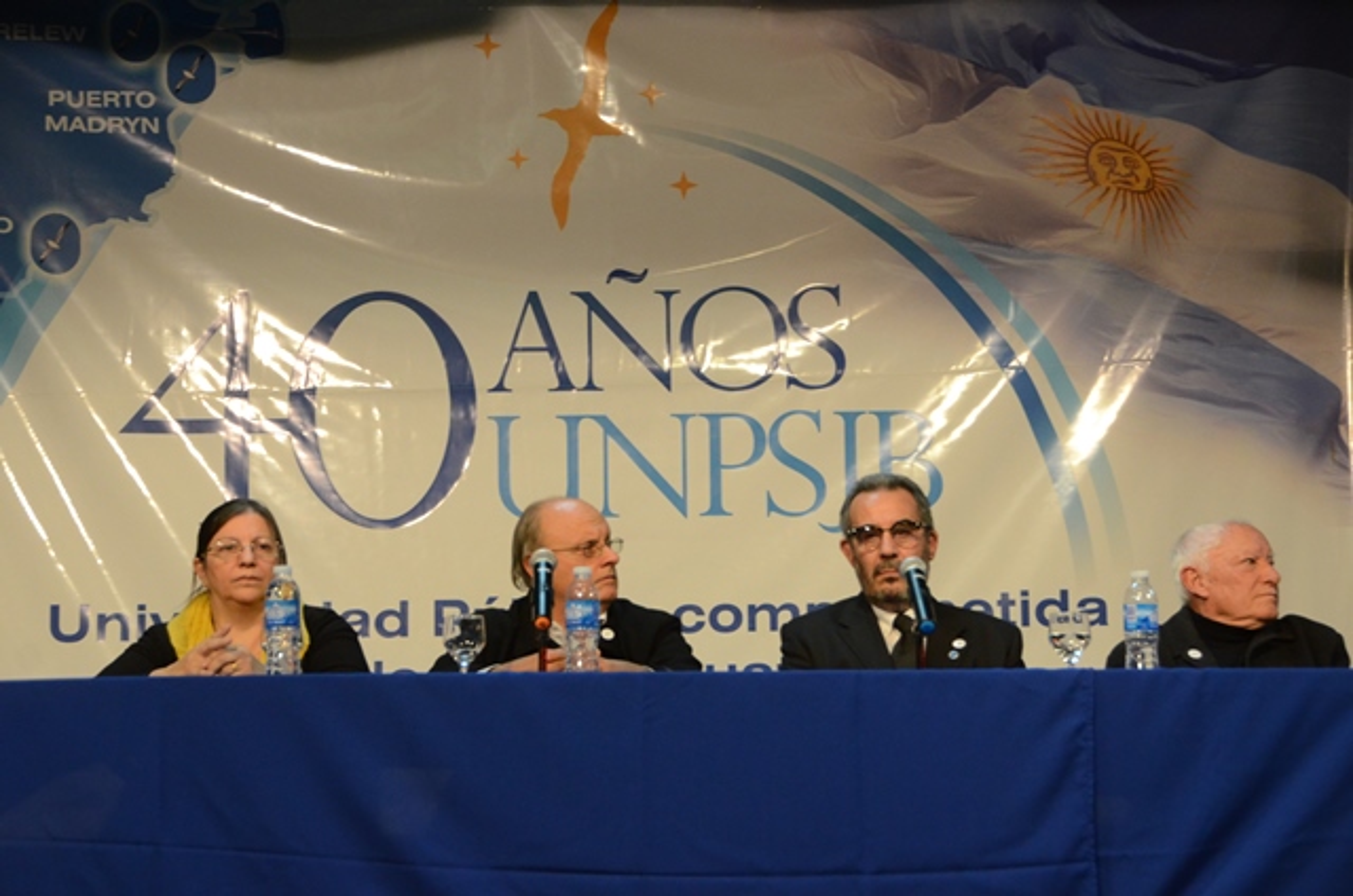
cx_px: 676
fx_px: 3488
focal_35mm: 93
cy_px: 448
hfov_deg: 22.0
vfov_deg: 14.6
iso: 2000
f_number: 5.6
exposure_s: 1/80
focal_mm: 62
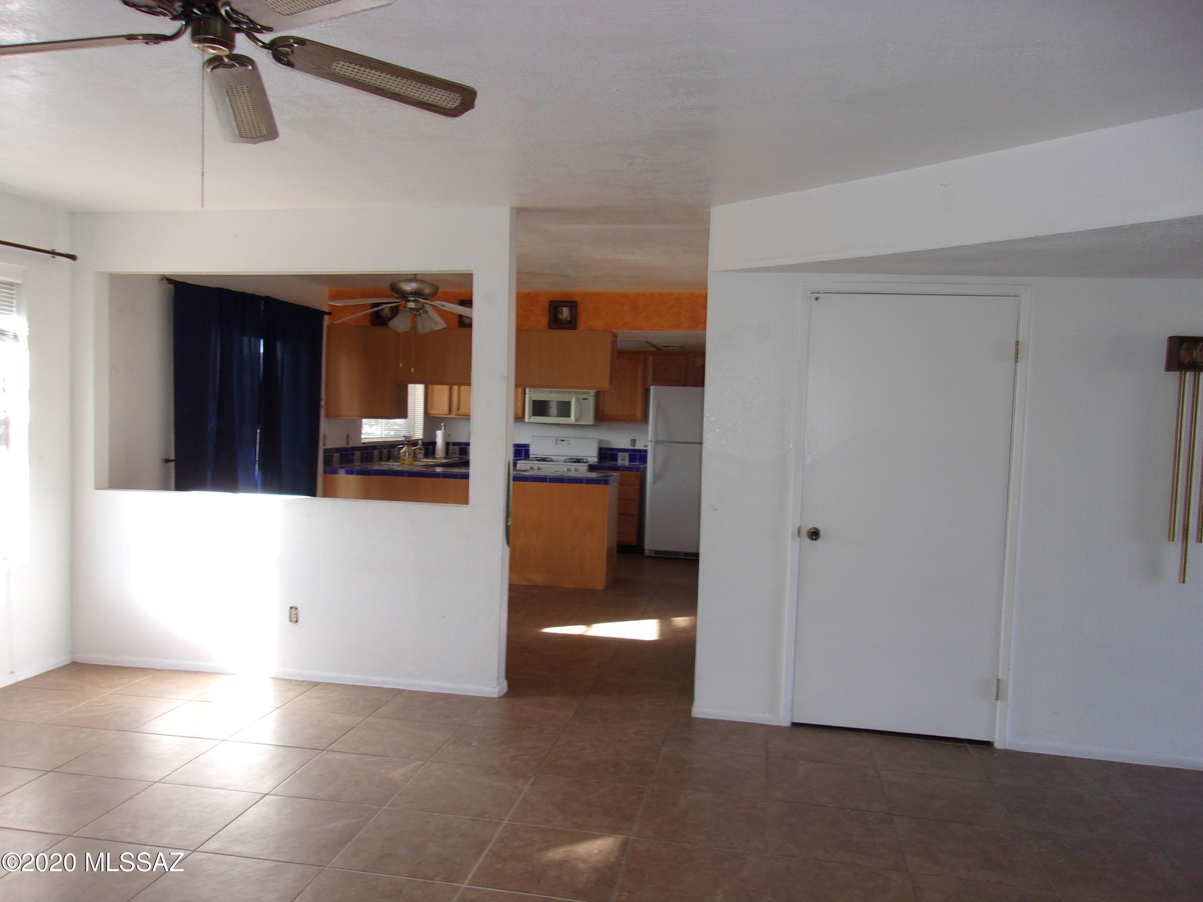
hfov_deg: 65.3
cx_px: 602
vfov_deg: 51.4
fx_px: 938
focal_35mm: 27
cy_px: 451
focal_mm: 4.9
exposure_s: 1/56
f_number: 3
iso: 80
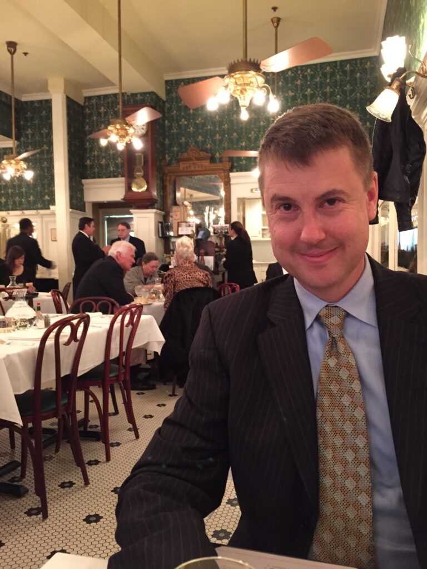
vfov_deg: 61.7
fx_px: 477
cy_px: 284
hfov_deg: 48.2
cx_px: 214
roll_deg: +0.2
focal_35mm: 29
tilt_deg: -2.1
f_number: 2.2
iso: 320
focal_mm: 4.15
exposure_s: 1/15
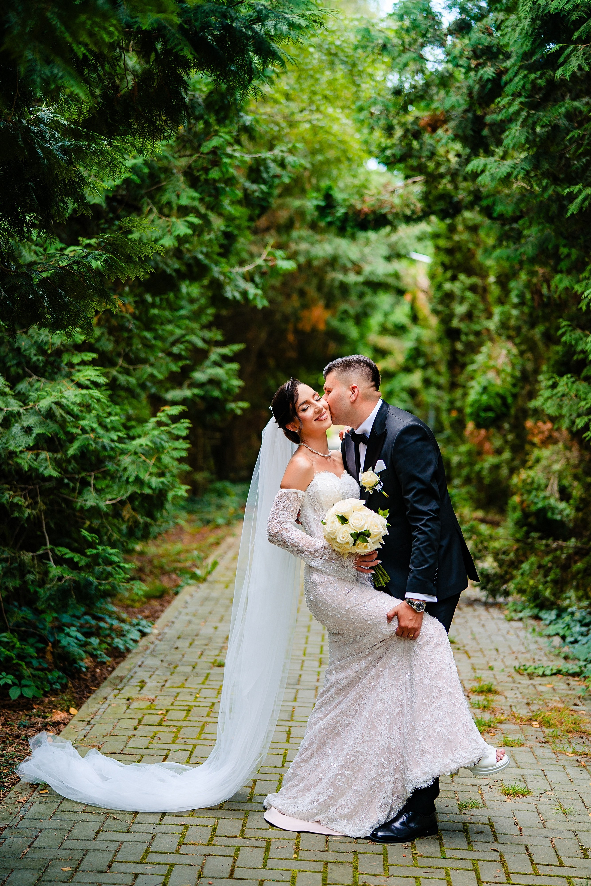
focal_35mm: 50
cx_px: 296
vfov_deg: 39.6
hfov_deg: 27.0
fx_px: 1231
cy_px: 443
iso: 250
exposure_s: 1/1000
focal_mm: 50
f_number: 1.4
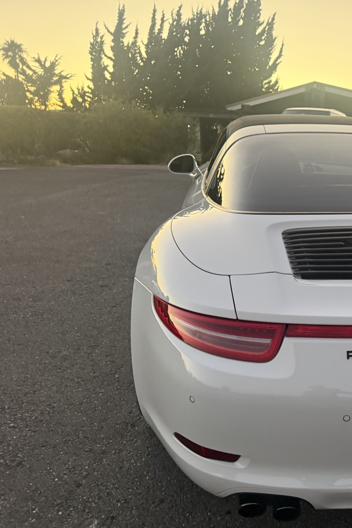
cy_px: 266
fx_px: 499
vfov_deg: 55.8
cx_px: 344
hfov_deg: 35.5
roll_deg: -0.9
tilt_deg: -13.1
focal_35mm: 34
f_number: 1.78
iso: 400
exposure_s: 1/60
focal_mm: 6.76
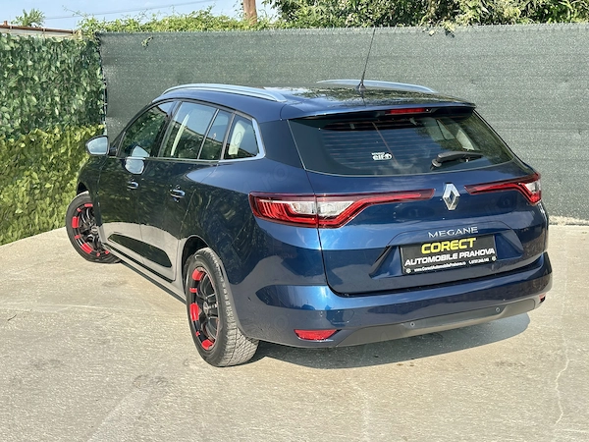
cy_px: 221
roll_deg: +1.2
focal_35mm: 48
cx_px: 294
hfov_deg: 39.7
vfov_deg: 30.3
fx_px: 817
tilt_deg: -10.6
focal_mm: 6.86
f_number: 1.78
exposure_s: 1/2252
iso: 64
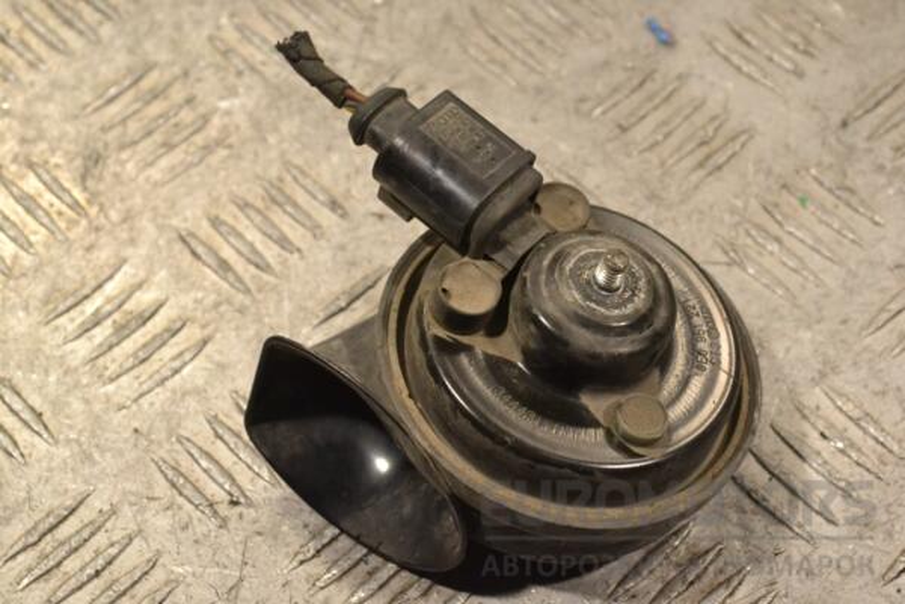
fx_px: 2074
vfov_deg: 16.6
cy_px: 302
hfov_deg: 24.6
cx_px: 452
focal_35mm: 82
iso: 3200
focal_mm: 55
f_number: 10
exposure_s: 1/400
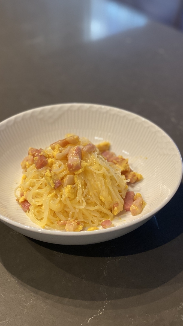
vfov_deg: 36.6
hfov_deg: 21.1
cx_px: 77
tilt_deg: -36.7
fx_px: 492
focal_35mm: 57
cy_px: 163
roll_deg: +1.8
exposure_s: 1/40
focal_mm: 6
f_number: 2
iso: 125
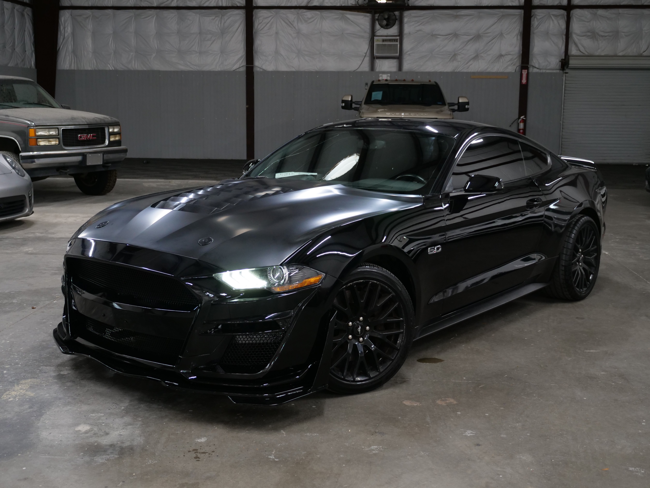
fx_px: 789
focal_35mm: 42
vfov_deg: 34.3
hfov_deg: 44.8
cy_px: 244
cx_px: 325
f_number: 2.8
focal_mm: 21
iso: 640
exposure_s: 1/60
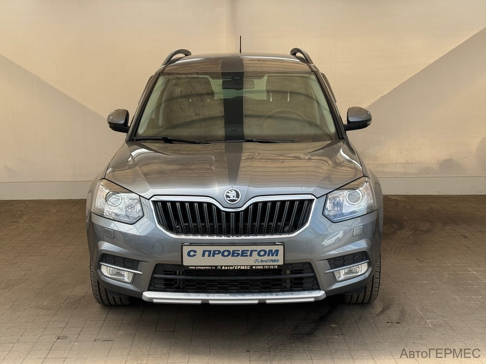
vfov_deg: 30.3
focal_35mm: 48
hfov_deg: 39.7
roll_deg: -0.4
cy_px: 182
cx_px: 243
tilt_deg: -10.6
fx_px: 674
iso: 64
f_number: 1.78
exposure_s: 1/731
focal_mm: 6.76
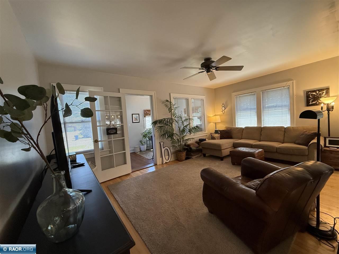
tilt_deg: -3.2
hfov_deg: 102.1
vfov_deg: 85.7
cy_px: 127
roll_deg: +3.9
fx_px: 137
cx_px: 170
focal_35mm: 14
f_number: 2.2
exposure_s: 1/120
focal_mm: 2.22
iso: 250
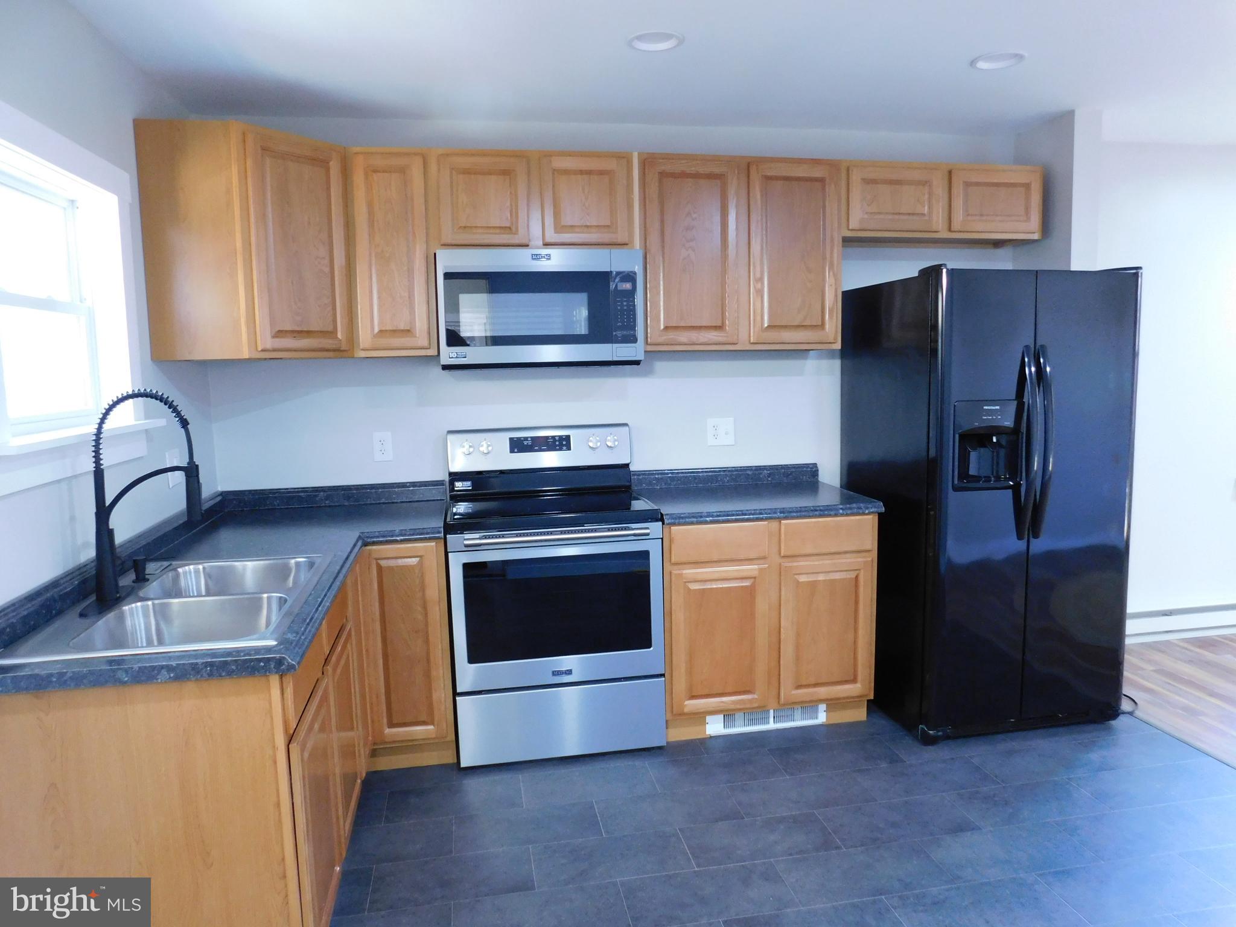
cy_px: 464
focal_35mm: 24
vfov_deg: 56.8
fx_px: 857
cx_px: 618
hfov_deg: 71.6
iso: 400
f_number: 3
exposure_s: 1/15
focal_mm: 4.1
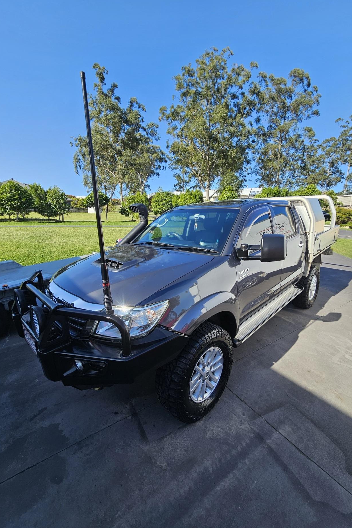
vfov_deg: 104.2
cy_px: 257
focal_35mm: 14
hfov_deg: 81.2
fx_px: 205
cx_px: 179
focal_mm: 2.2
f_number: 2.2
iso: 50
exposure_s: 1/912
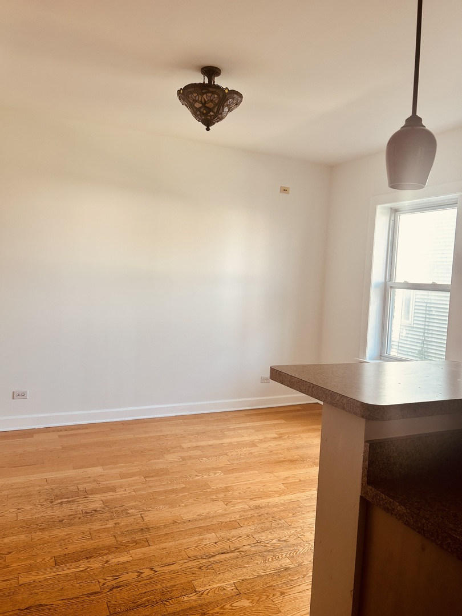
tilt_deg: -3.8
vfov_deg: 67.3
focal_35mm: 26
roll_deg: -3.4
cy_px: 308
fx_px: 463
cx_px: 231
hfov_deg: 53.1
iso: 100
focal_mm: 5.7
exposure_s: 1/120
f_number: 1.5
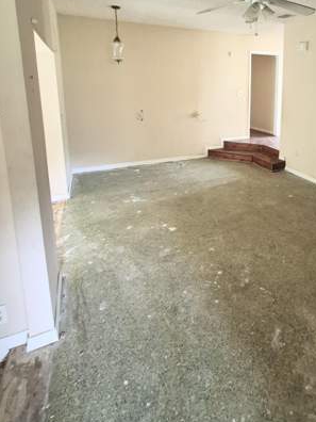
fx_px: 256
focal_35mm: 21
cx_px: 219
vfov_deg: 75.4
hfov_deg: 61.4
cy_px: 127
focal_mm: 1.74
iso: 1250
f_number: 2.2
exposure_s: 1/60
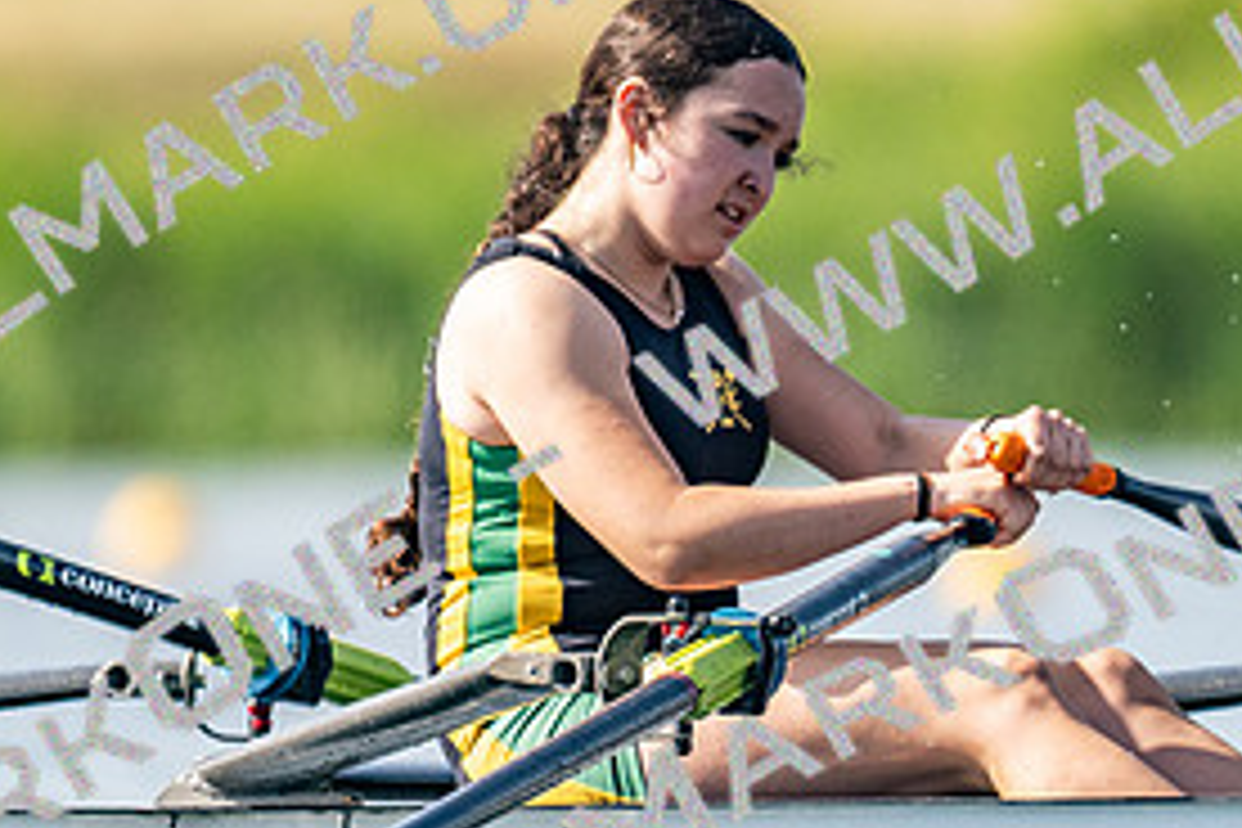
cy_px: 441
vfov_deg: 0.7
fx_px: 65303
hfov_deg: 1.1
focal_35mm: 1893
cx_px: 1188
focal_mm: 600
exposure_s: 1/2500
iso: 200
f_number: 4
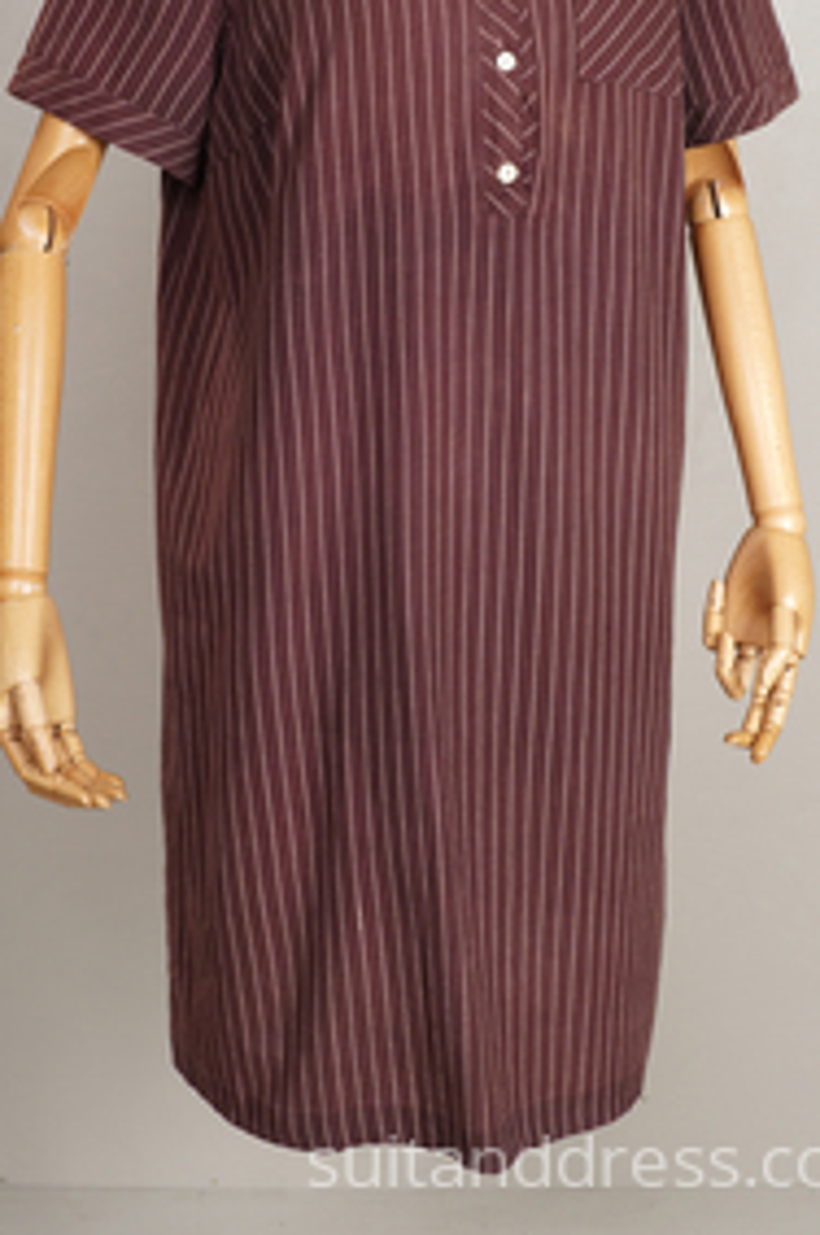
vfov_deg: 30.3
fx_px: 2260
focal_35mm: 66
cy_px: 421
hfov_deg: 20.6
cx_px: 408
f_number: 7.1
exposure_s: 1/13
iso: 200
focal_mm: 32
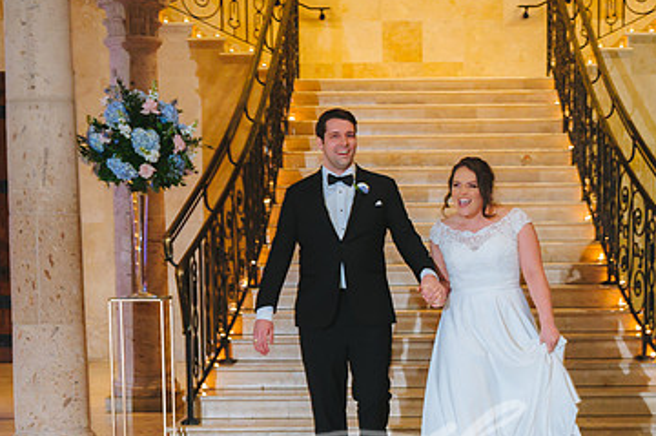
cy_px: 426
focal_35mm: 77
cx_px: 413
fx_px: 1401
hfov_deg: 26.3
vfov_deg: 17.3
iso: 3200
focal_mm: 34
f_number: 2.8
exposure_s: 1/100
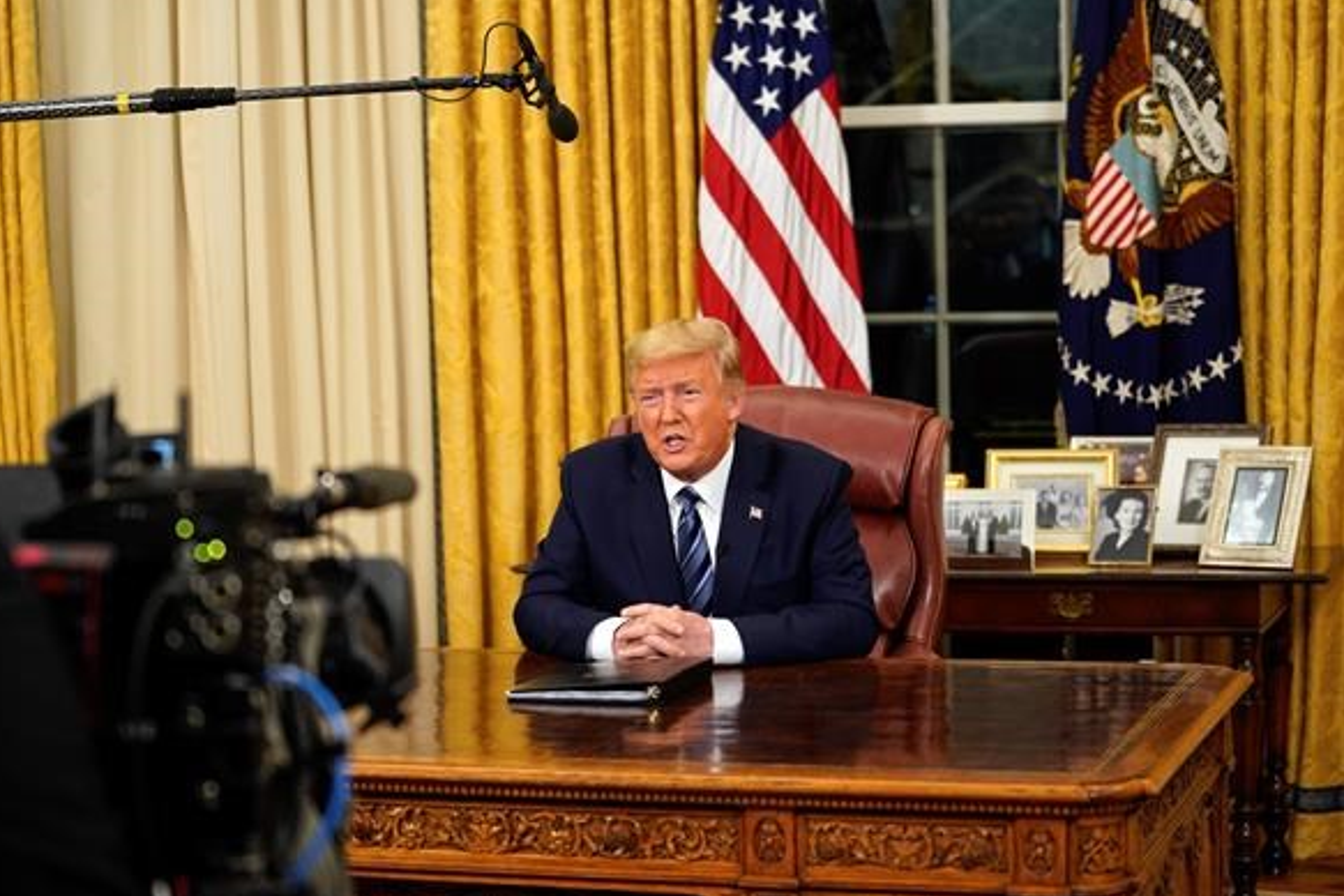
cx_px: 604
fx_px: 2913
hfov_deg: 26.0
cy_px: 453
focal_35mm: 78
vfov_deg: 17.5
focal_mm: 70
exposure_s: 1/200
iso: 2000
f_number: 2.8
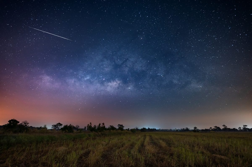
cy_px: 84
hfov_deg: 84.0
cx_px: 126
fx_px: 140
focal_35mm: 20
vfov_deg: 61.8
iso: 2000
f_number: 2.8
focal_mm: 20
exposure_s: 25
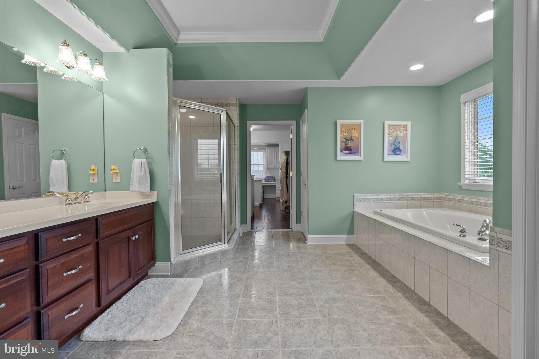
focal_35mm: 16
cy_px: 180
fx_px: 240
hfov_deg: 96.7
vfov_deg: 73.8
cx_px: 270
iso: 2500
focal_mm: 16
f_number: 8
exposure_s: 1/40
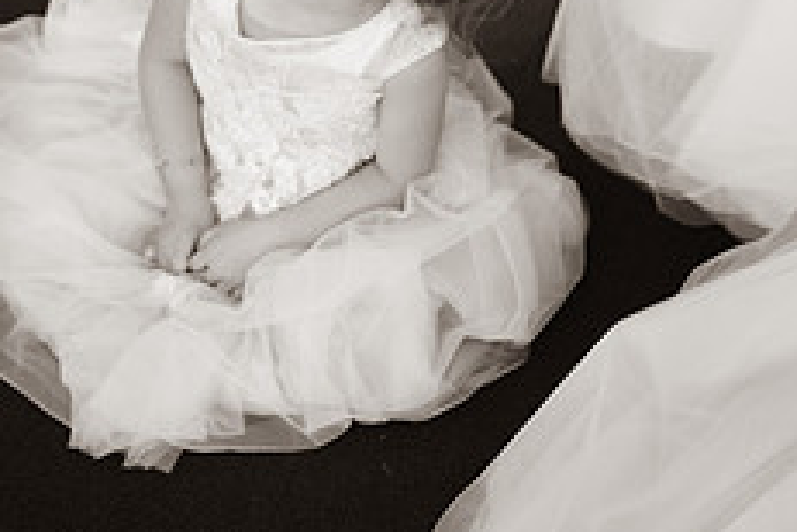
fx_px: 1948
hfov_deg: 22.9
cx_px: 200
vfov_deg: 15.2
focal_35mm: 88
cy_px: -47
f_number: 1.2
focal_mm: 35
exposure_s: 1/125
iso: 1250
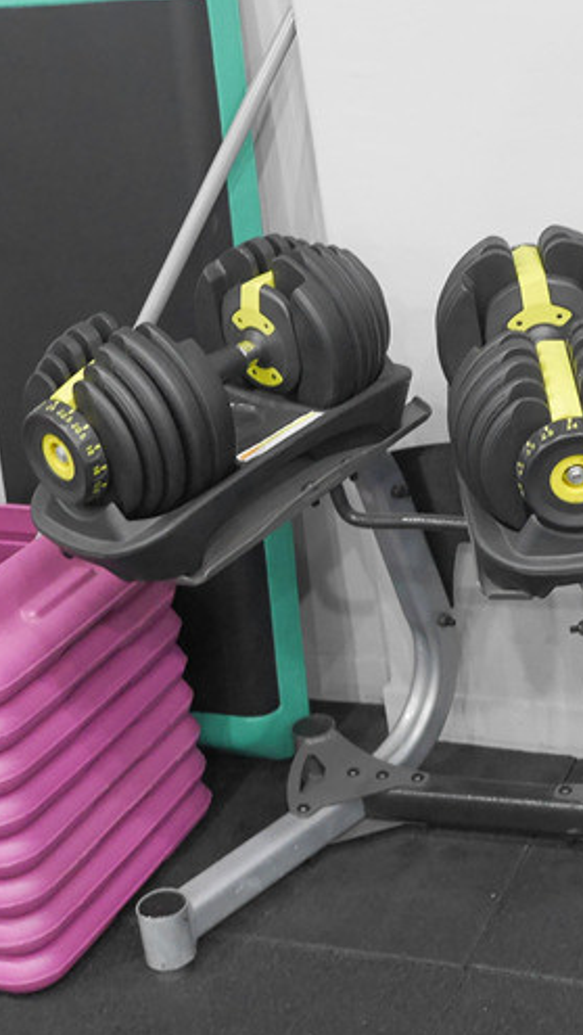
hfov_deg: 18.1
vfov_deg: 31.8
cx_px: 502
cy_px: 408
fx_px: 1811
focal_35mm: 66
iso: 1600
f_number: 2.2
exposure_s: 1/60
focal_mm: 15
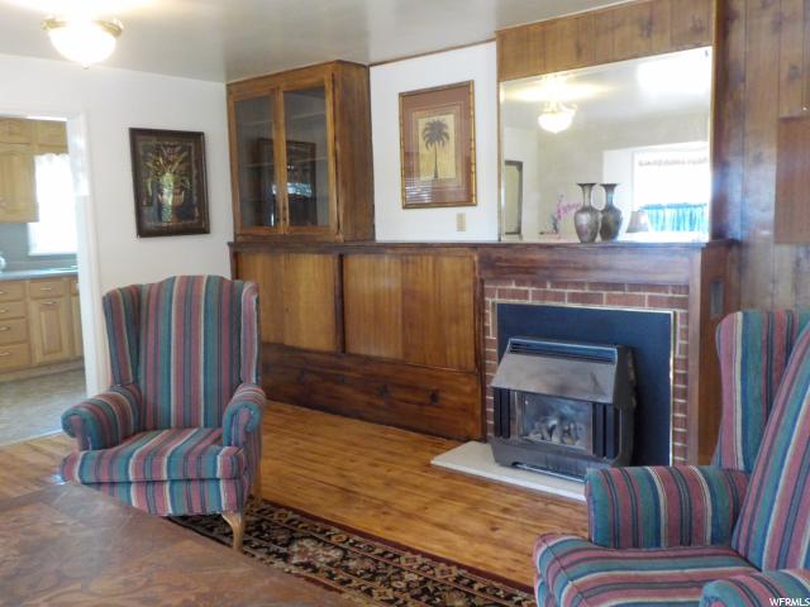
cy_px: 304
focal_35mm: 30
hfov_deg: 60.0
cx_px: 405
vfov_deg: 46.8
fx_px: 702
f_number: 3.3
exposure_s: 1/25
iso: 400
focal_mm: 4.1
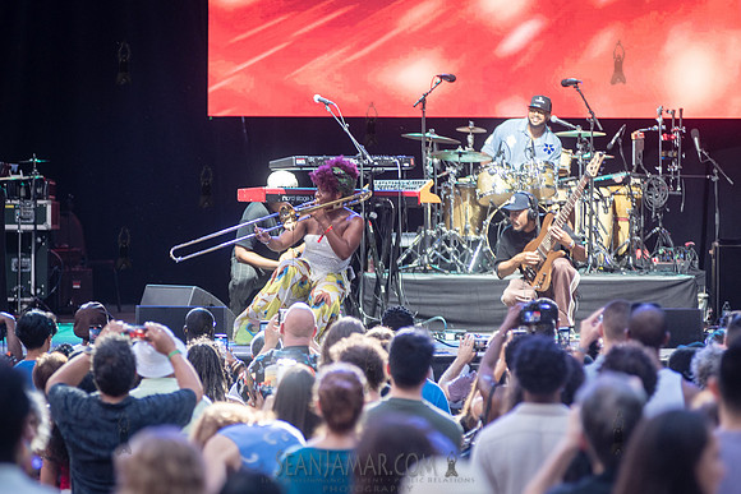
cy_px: 260
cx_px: 309
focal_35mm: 201
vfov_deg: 6.8
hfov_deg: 10.2
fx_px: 4134
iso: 1000
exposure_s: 1/200
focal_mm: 170
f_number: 3.2
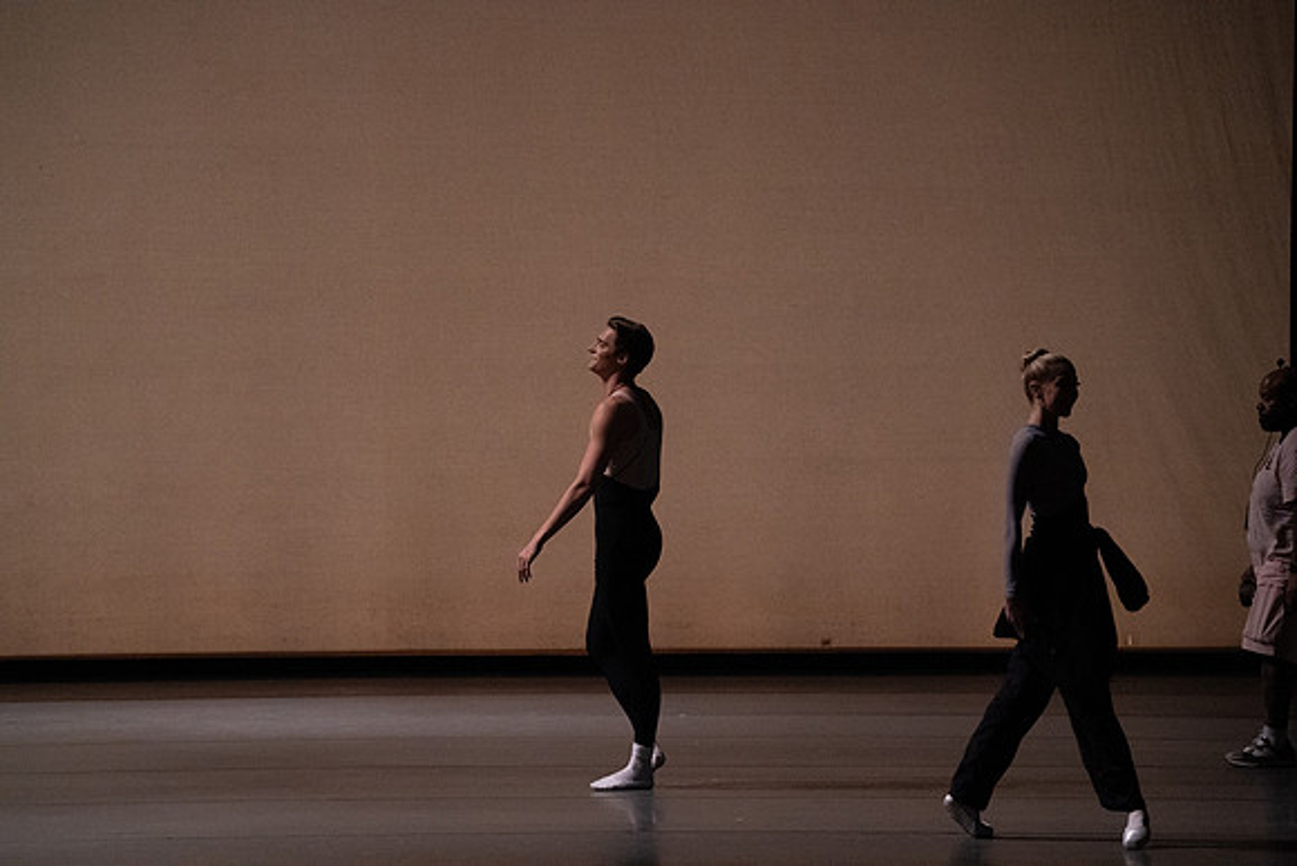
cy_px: 433
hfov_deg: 11.3
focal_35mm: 182
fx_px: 6558
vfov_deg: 7.5
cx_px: 648
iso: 12800
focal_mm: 182
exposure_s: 1/500
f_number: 6.3
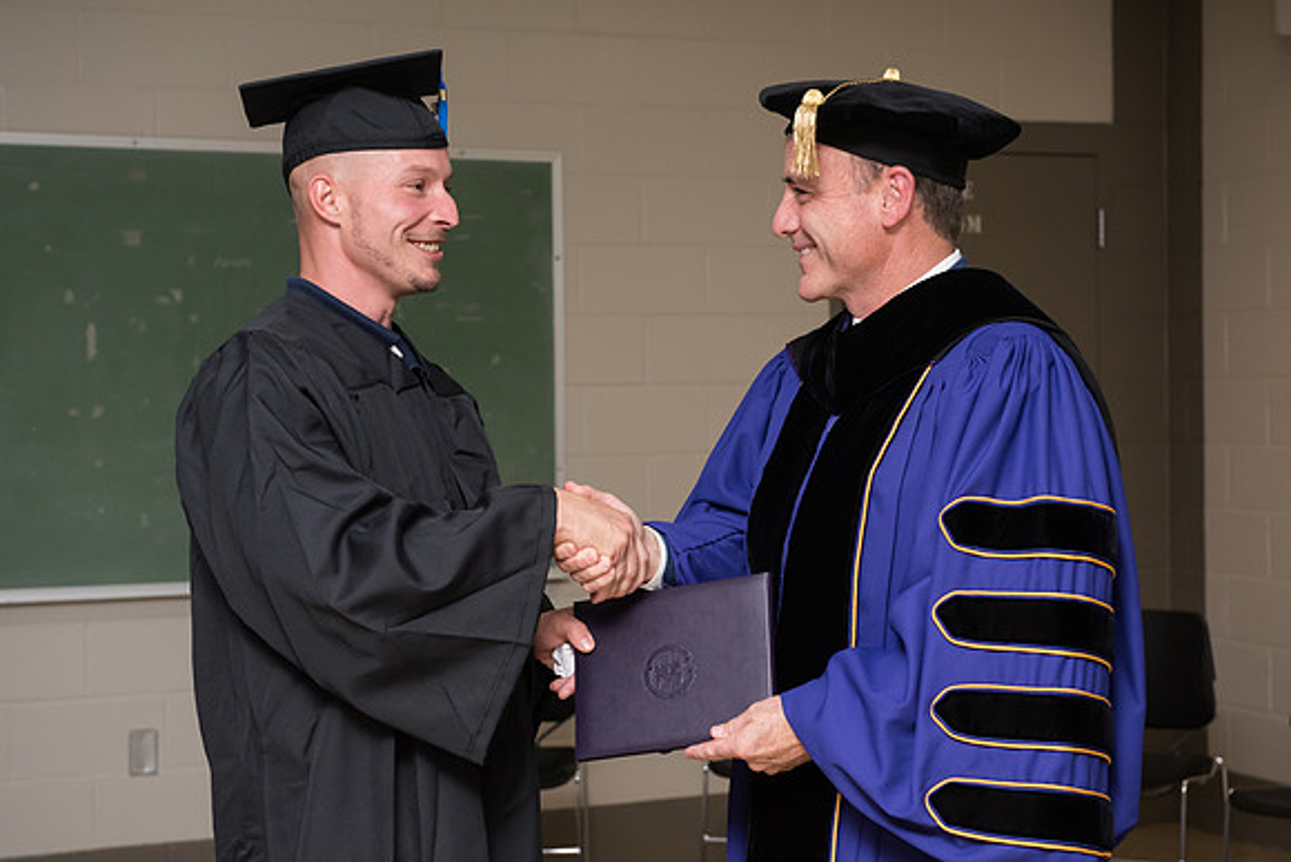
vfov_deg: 19.5
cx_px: 646
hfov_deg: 28.8
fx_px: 2511
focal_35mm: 70
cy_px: 431
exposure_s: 1/200
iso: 1600
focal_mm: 70
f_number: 6.3
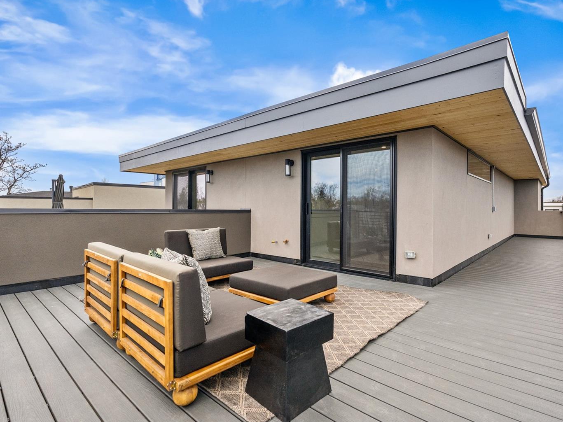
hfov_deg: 87.3
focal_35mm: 18
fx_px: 293
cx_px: 316
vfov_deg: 71.6
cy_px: 204
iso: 640
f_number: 8
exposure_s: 1/5000
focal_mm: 16
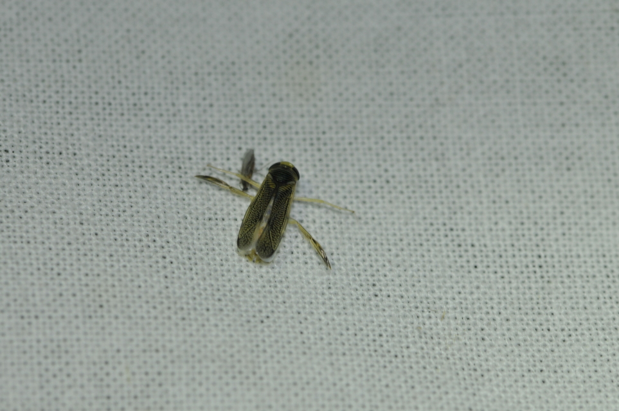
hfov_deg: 13.1
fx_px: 2705
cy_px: 206
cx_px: 310
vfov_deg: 8.7
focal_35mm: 158
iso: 800
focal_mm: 105
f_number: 10
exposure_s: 1/80
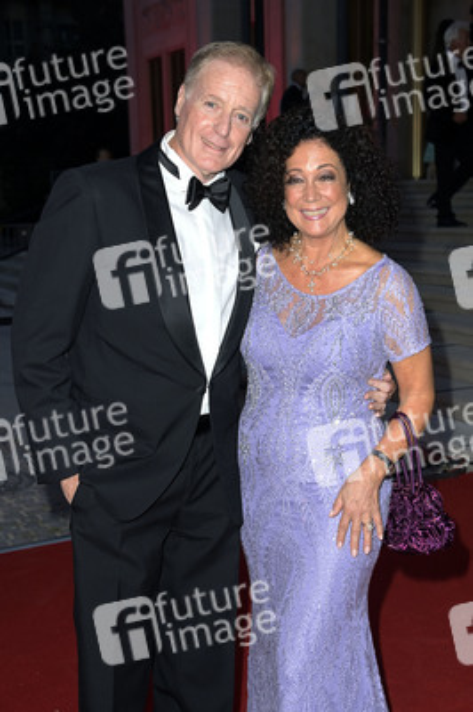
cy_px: 356
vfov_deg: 36.3
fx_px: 1086
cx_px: 236
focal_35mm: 55
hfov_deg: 24.6
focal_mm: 55
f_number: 5.6
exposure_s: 1/200
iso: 1250
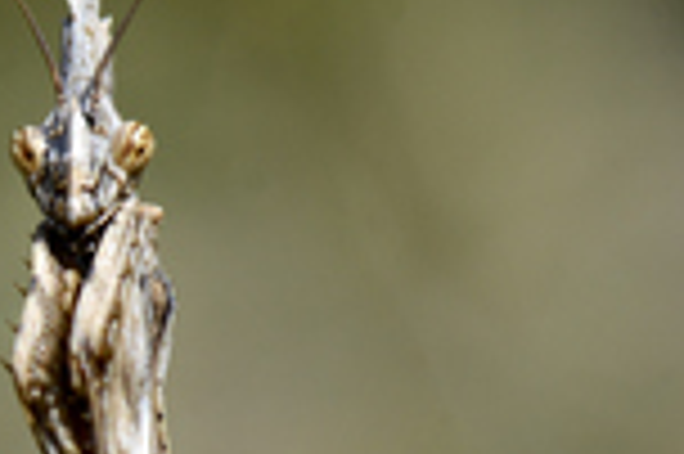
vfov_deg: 4.0
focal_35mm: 346
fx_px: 6567
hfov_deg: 5.9
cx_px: -238
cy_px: 335
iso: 320
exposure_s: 1/500
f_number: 11
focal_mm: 105
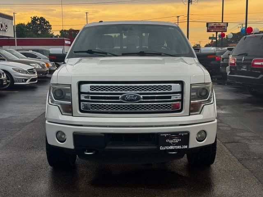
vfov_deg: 30.3
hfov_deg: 39.7
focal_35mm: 48
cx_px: 132
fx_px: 365
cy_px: 98
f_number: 1.78
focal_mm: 6.76
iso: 64
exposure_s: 1/439
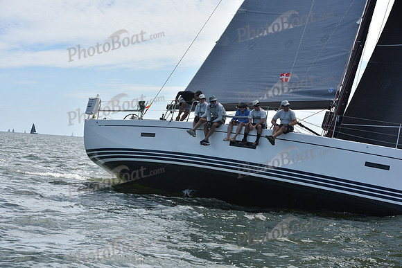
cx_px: 201
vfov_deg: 19.5
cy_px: 134
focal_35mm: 70
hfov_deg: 28.8
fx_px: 782
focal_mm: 70
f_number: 9
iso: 320
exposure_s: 1/1000
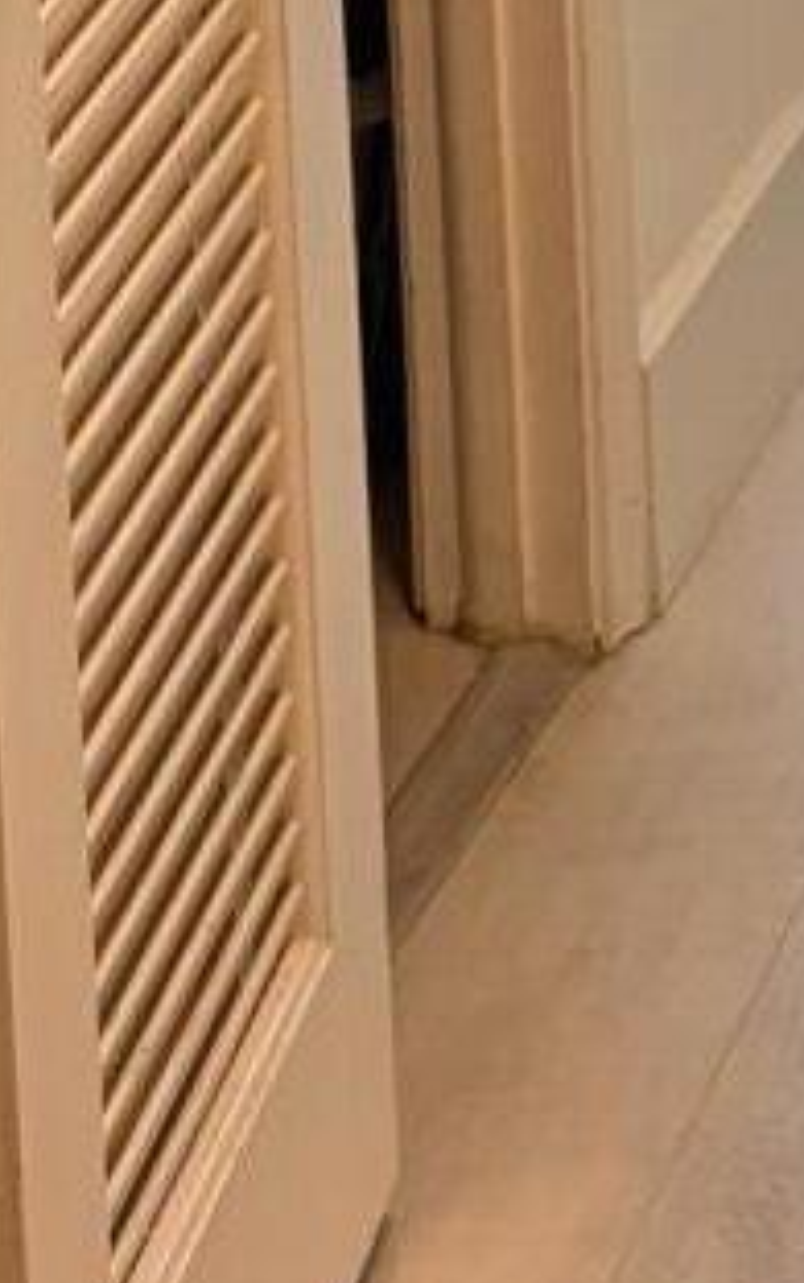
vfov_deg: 10.8
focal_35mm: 177
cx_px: -755
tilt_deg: -4.8
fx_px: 6191
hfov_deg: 7.2
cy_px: -1328
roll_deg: +3.2
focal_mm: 5.96
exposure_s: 1/137
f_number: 1.6
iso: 125
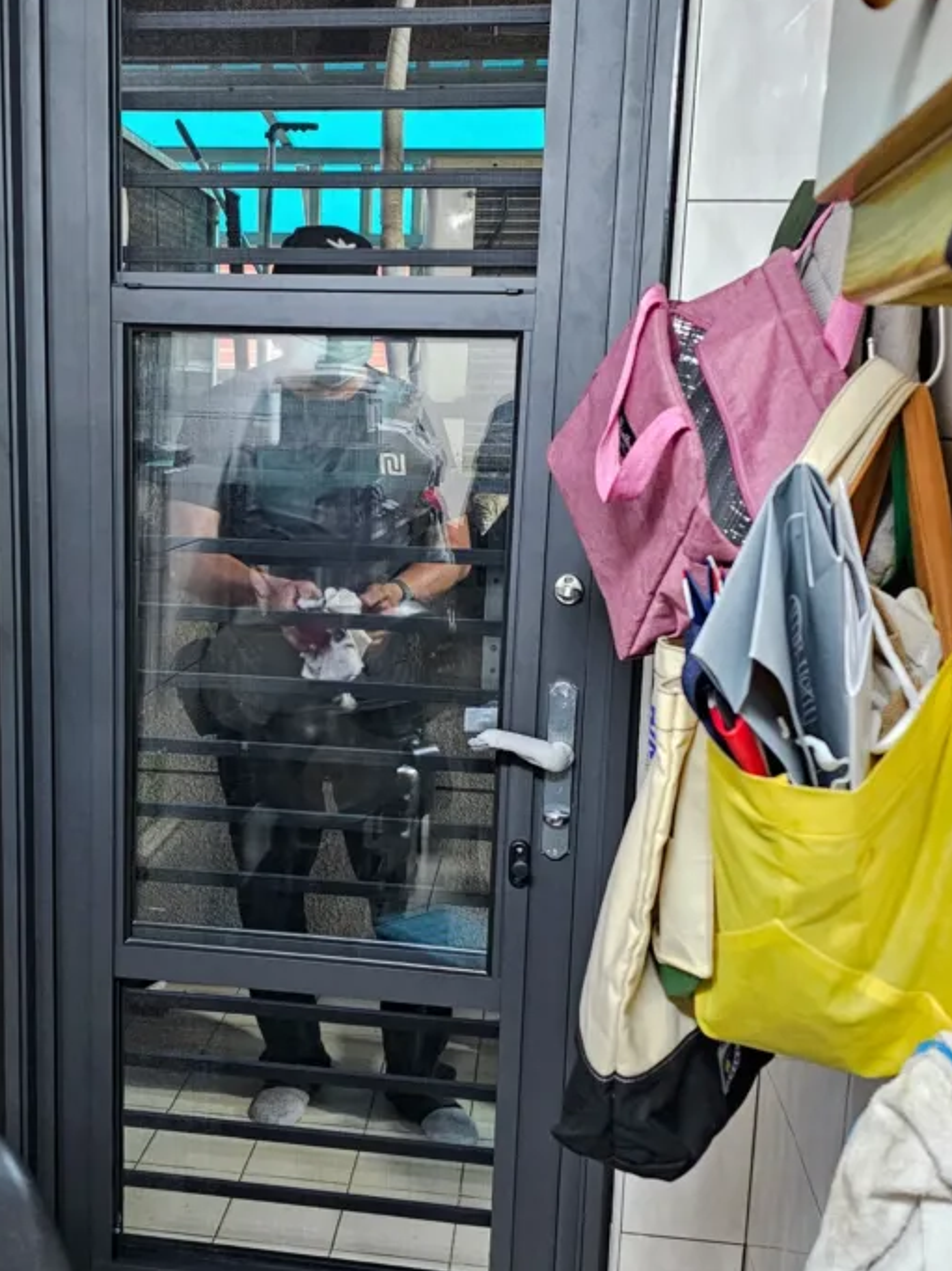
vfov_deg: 51.4
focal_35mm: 36
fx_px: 1321
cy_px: 625
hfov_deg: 39.3
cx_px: 339
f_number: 1.7
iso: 800
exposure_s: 1/60
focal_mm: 6.3
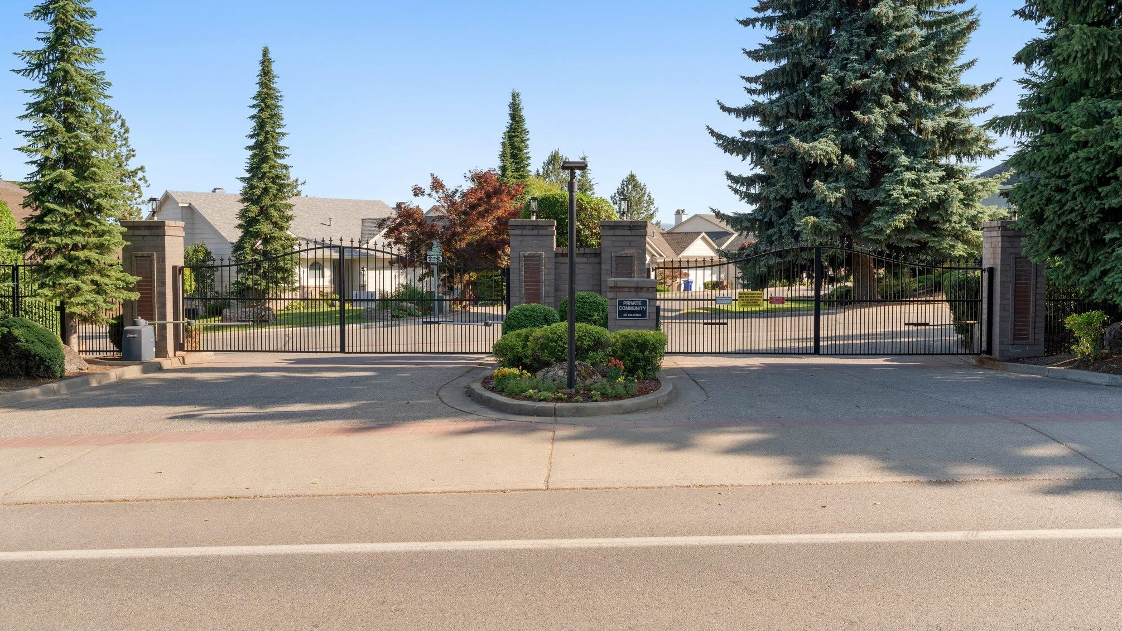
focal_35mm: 32
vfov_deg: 36.7
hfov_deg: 61.0
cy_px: 299
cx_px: 552
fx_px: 952
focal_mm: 30
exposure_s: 1/60
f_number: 8
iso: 400
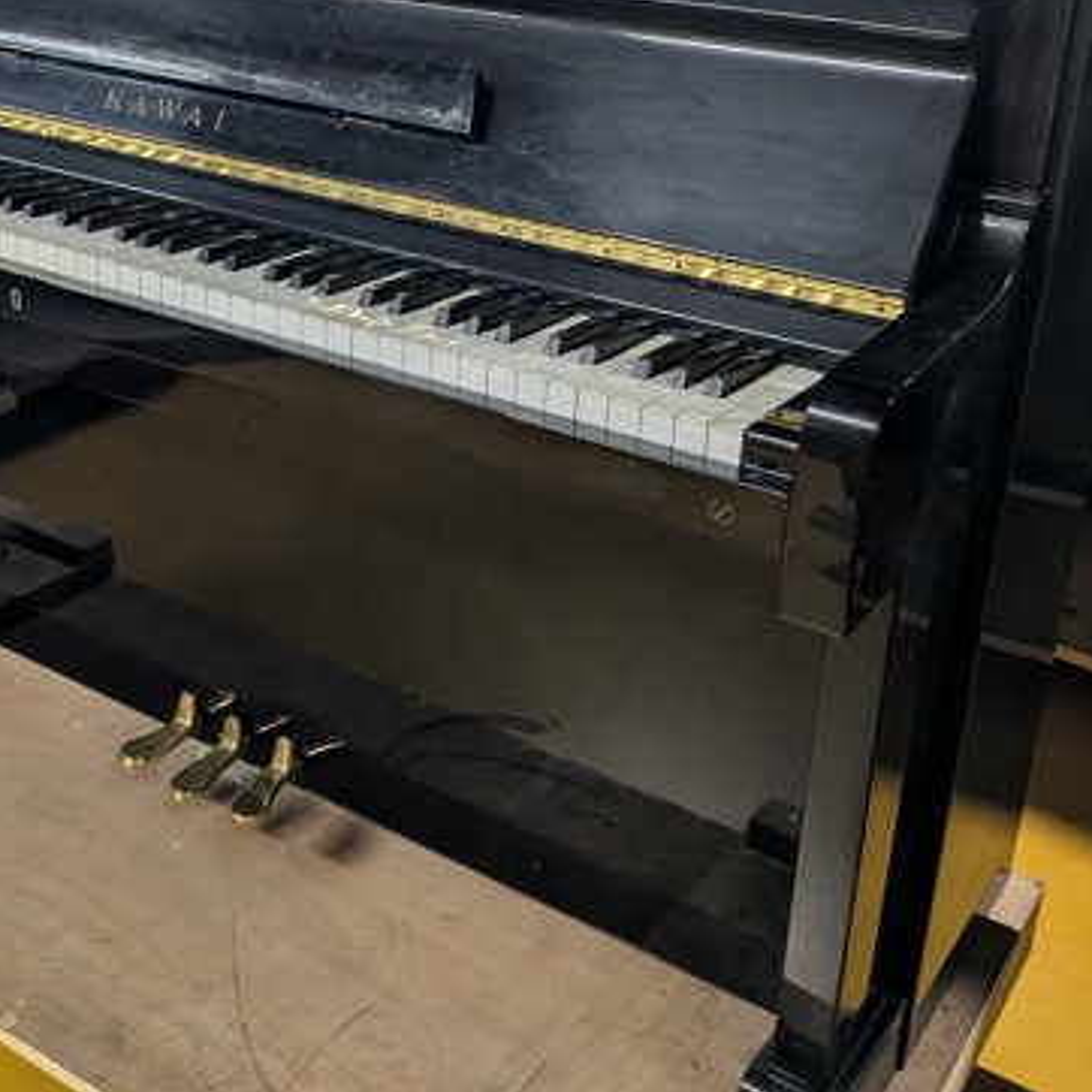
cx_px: 373
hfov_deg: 38.0
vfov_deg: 38.0
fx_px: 1570
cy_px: 371
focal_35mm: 44
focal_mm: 5.43
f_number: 1.89
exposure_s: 1/24
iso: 201
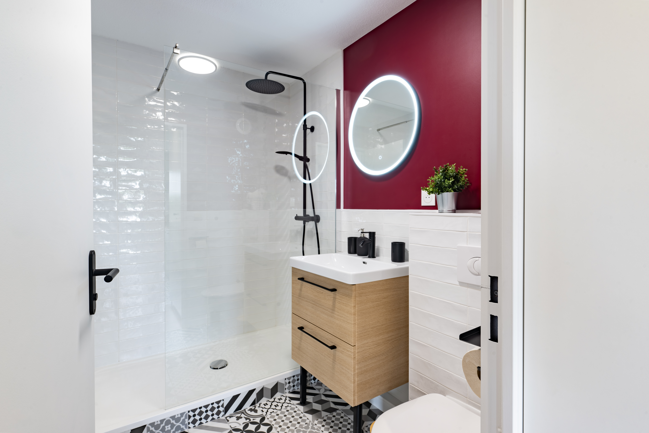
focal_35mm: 18
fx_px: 315
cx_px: 324
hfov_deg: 91.6
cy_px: 216
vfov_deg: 68.9
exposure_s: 1/2.5
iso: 64
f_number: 13
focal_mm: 17.5
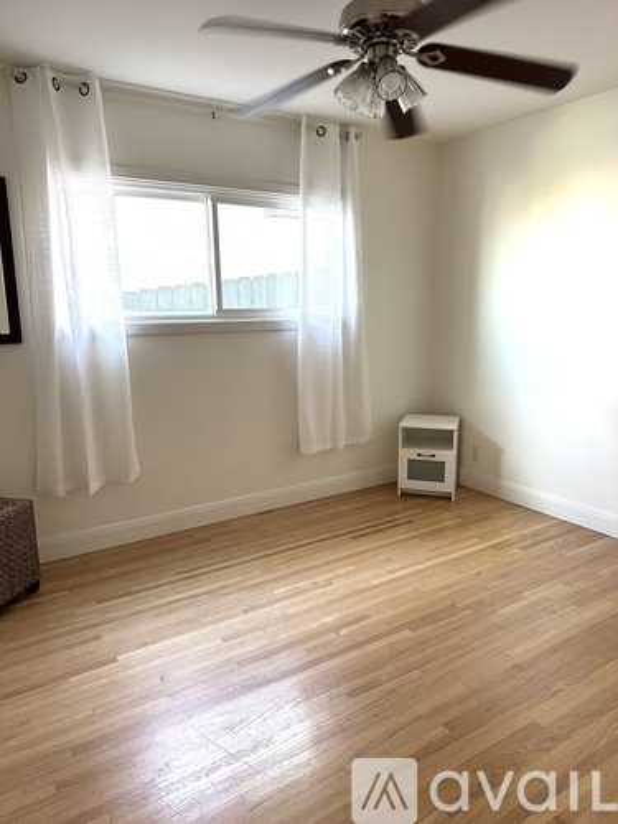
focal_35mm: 24
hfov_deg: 56.8
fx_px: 571
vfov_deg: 71.6
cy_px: 412
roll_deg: +0.8
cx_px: 309
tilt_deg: -11.4
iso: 250
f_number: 1.78
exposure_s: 1/60
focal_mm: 6.86
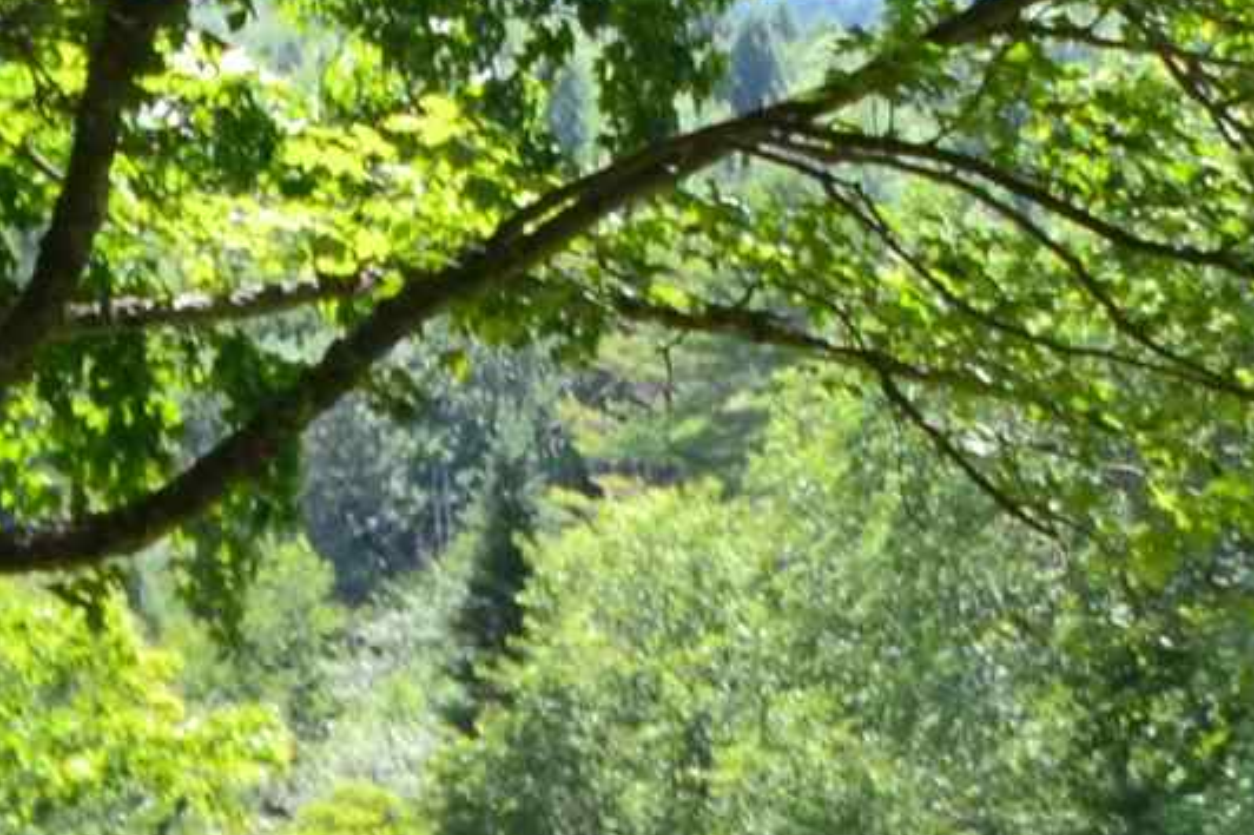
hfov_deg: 9.0
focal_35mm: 208
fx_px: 7241
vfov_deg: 6.5
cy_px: -335
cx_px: 2862
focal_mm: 24
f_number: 9
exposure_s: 1/125
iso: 400
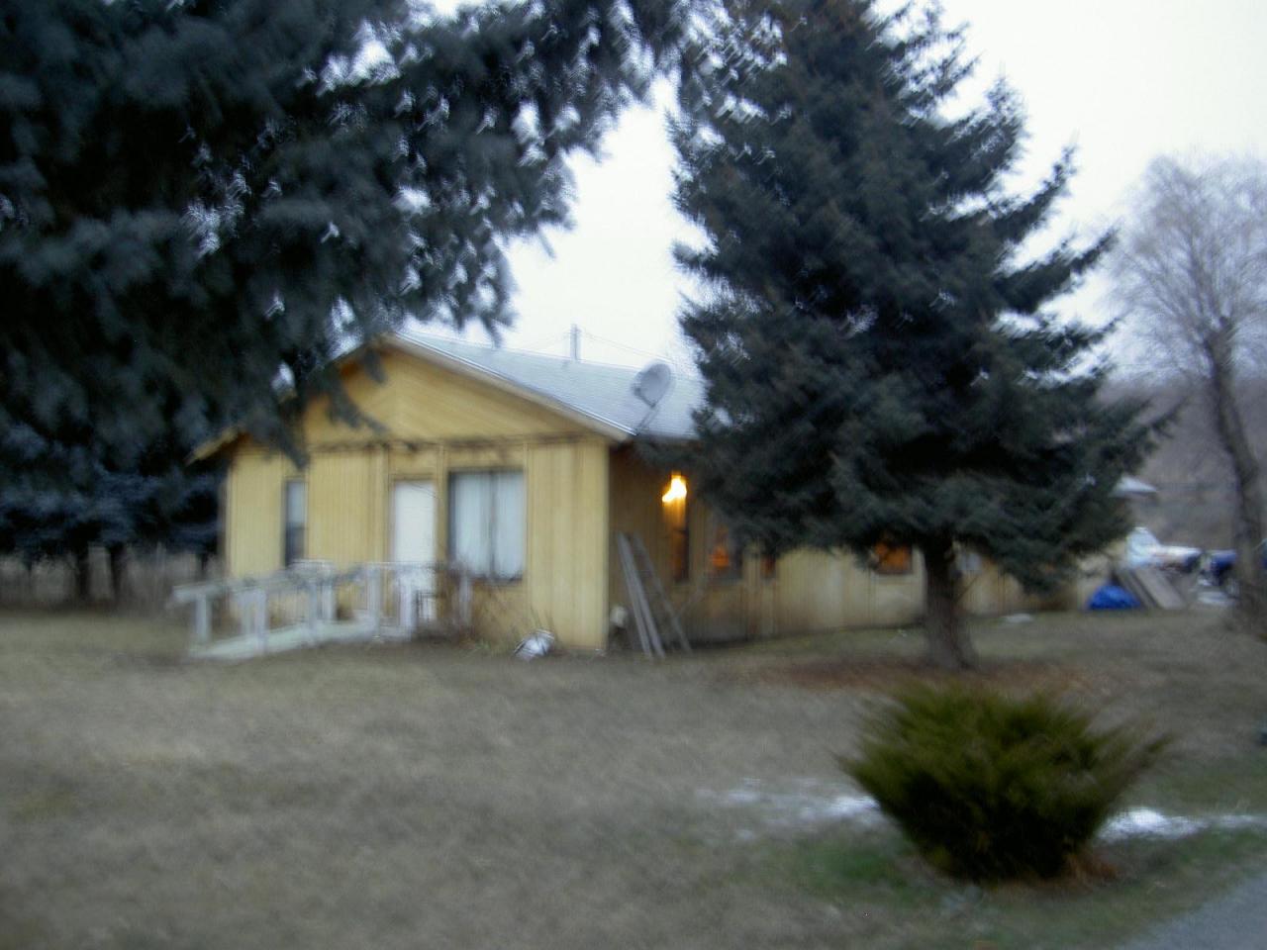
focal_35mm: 39
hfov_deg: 47.9
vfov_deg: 36.8
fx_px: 1427
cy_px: 475
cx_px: 634
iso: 100
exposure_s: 1/4
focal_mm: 8
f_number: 2.8
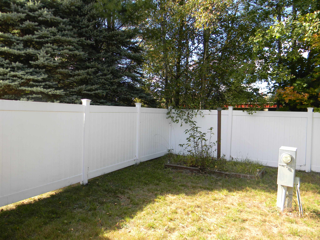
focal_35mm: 28
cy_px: 120
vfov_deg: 49.7
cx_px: 160
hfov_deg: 63.4
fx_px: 259
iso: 80
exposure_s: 1/190
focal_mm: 5
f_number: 3.5
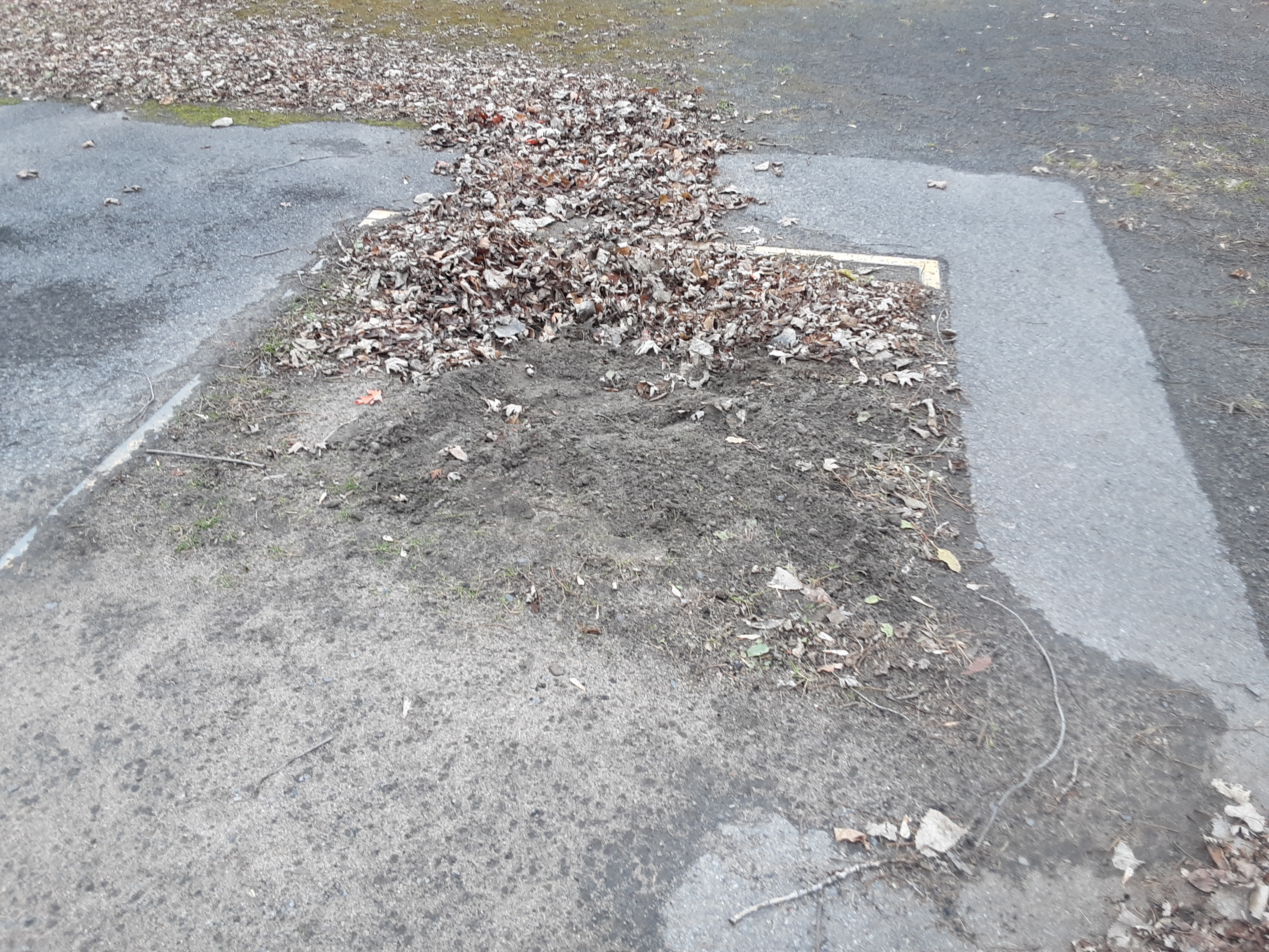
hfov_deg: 63.4
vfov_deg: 49.7
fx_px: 1026
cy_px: 476
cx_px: 634
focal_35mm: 28
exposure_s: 1/60
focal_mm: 2.9
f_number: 1.9
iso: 50
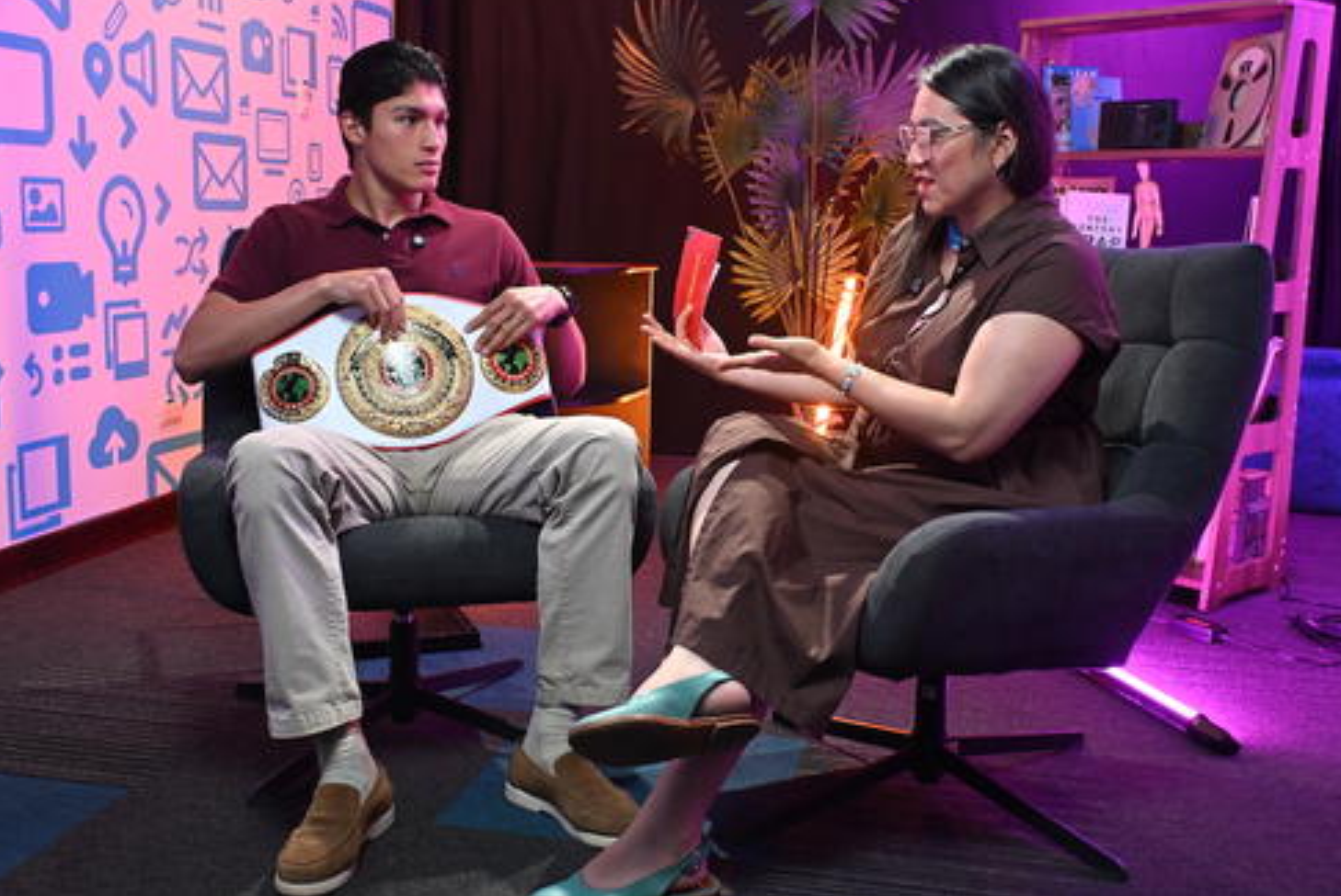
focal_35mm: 37
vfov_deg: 36.0
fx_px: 1379
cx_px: 684
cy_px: 444
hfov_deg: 51.8
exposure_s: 1/60
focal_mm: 24
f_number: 4
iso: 1800
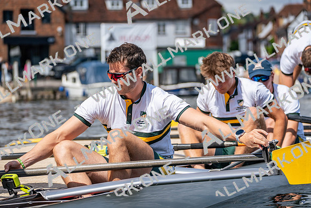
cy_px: 104
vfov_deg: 10.2
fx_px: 1166
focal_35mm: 135
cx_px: 156
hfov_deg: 15.2
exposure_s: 1/1600
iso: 100
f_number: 5
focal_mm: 135
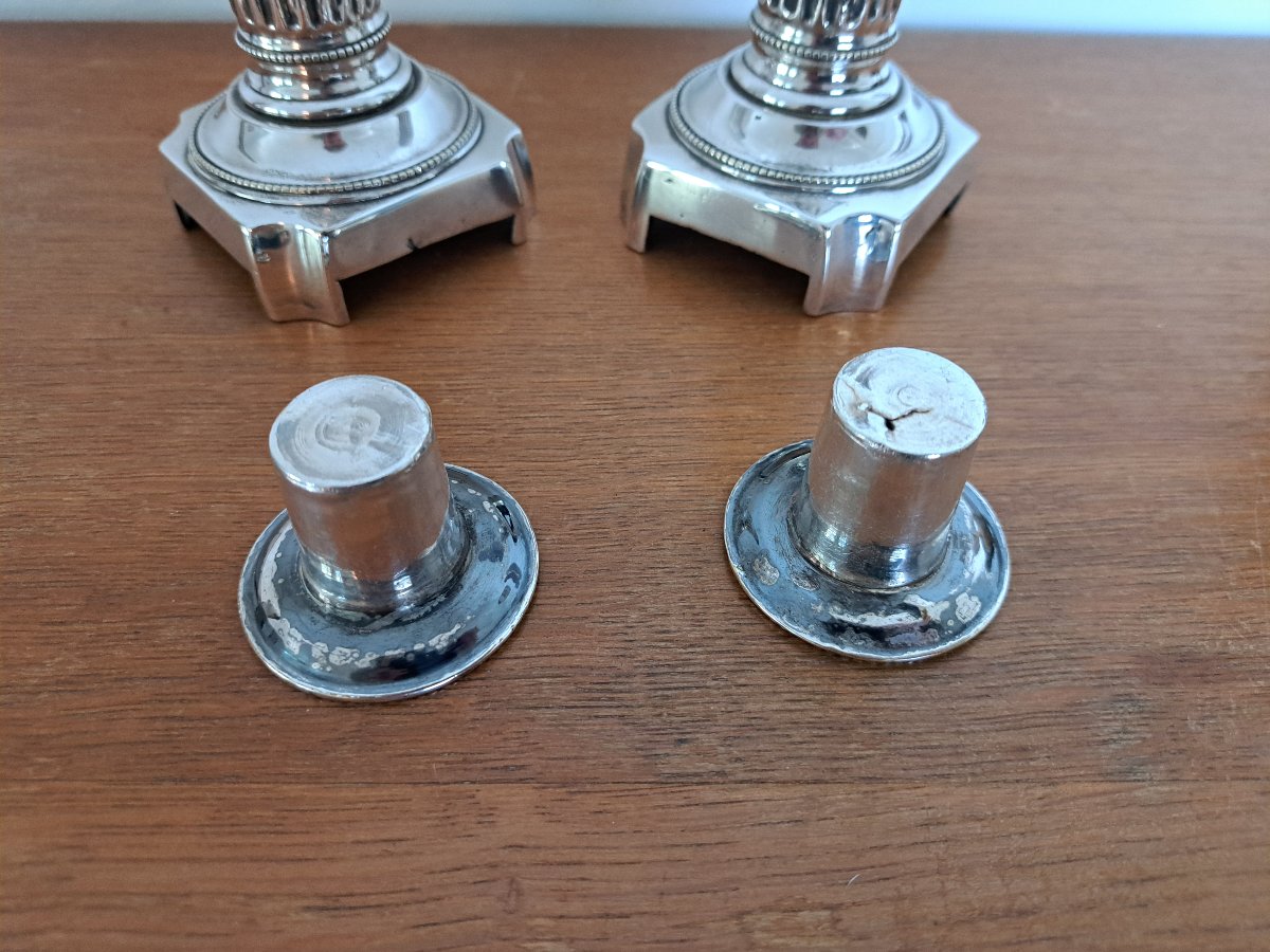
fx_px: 881
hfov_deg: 71.6
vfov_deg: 56.8
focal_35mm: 24
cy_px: 476
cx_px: 635
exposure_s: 1/50
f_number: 1.8
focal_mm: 5.23
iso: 400
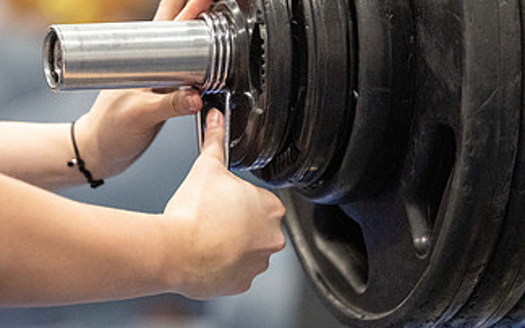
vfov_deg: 4.8
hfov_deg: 7.7
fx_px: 3918
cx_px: 295
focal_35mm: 274
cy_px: 118
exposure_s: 1/250
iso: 6400
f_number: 2.8
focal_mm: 150
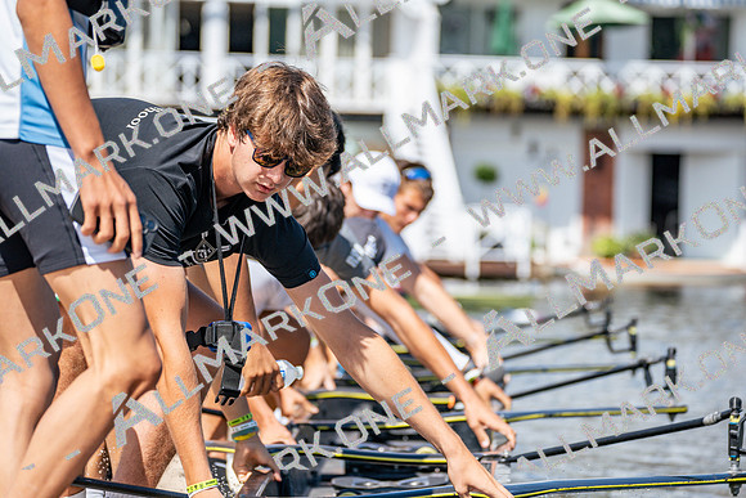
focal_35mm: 181
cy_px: 249
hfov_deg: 11.4
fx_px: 3751
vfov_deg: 7.6
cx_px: 373
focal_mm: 181
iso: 200
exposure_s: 1/1600
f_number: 5.6
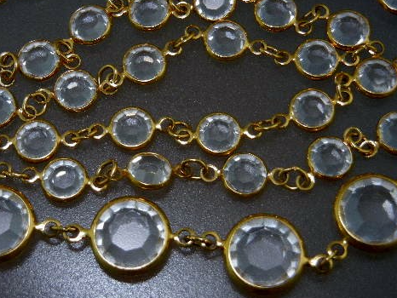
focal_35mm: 81
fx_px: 929
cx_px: 158
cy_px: 126
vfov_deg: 18.2
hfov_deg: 24.1
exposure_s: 1/30
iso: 507
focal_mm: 10.6
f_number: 8
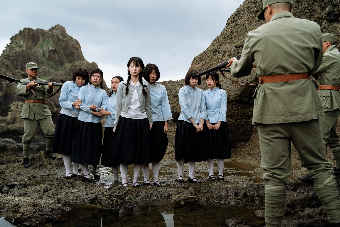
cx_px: 170
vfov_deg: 43.6
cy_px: 114
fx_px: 283
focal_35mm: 30
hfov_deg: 61.9
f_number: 4
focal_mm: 30
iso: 640
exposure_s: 1/1250
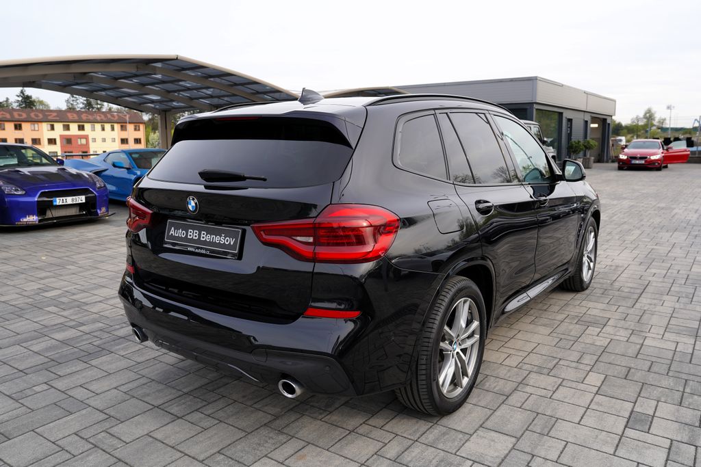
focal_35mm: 28
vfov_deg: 46.4
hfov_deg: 65.5
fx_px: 545
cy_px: 234
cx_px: 350
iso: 100
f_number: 5.6
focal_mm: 28
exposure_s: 1/125
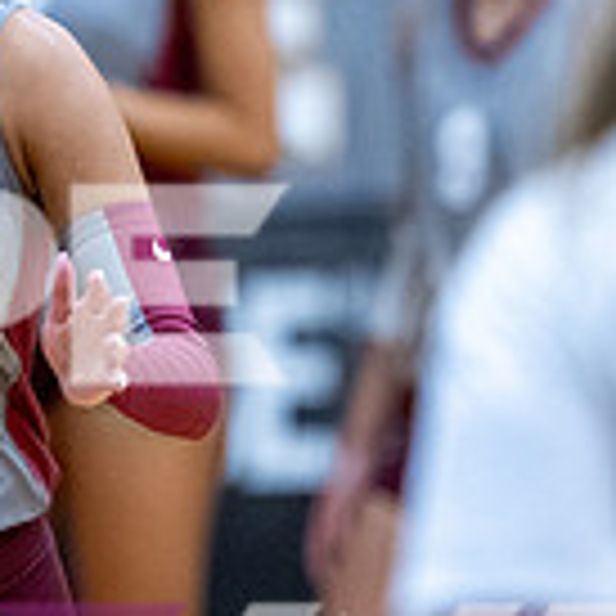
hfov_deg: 1.8
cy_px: 183
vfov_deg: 1.8
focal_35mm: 995
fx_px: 20032
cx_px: -194
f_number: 2
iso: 3200
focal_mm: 200
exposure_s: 1/1600
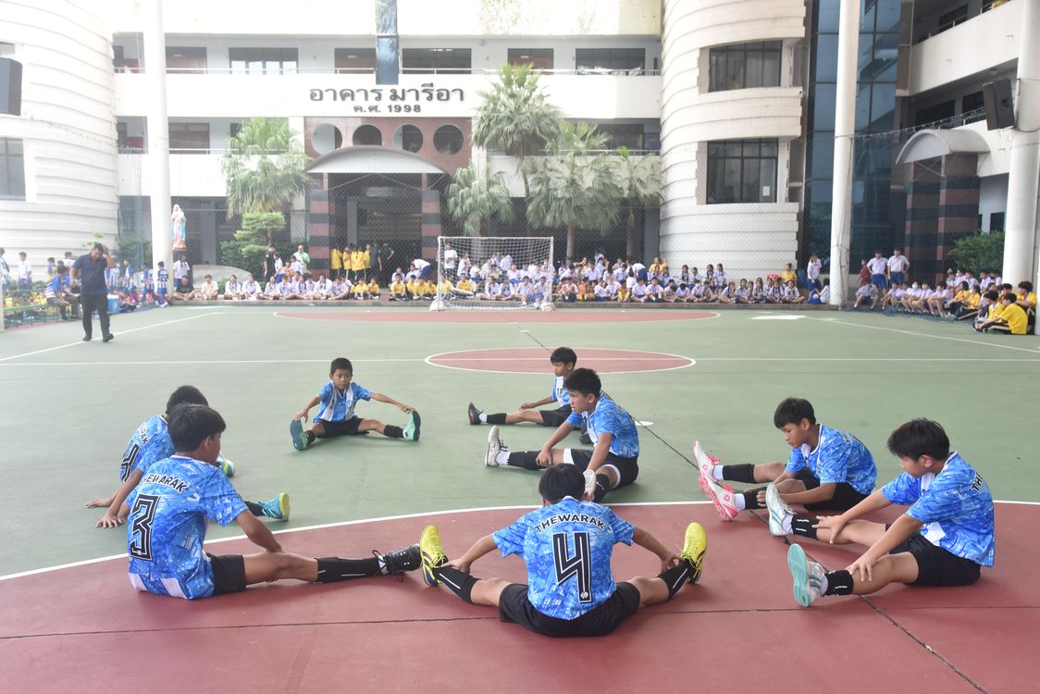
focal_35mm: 35
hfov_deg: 54.4
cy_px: 347
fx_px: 1011
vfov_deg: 37.9
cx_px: 520
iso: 2000
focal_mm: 35
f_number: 5.6
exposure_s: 1/160
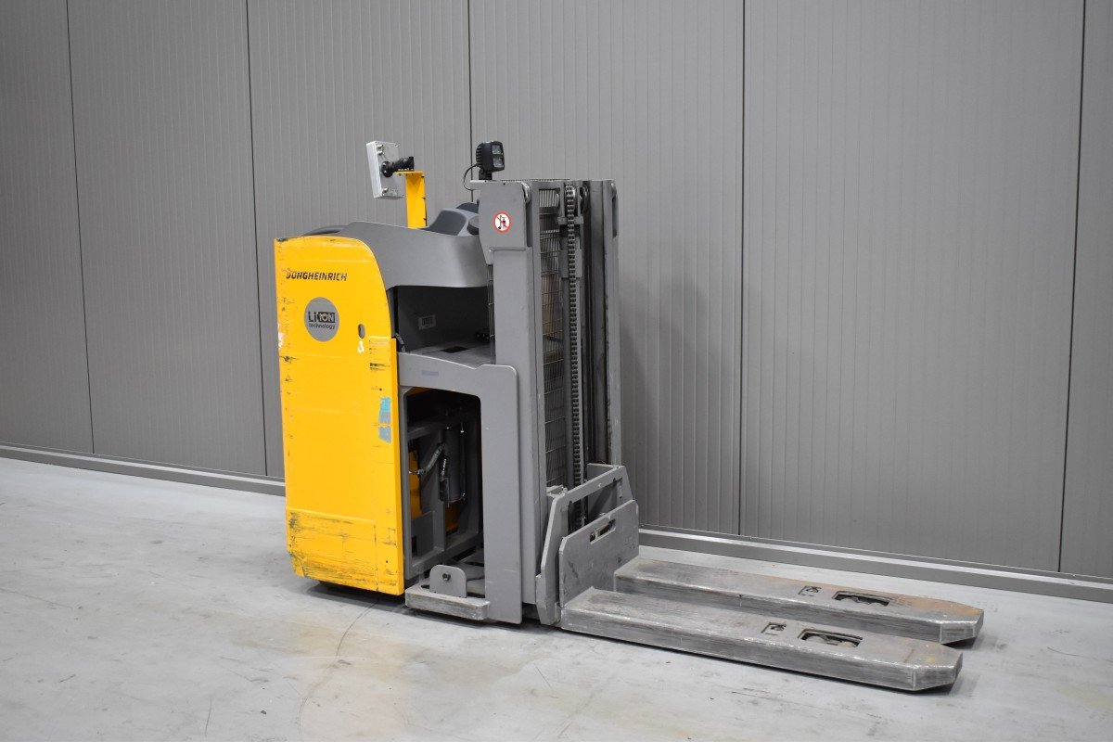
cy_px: 371
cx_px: 556
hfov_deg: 51.3
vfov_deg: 35.5
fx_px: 1159
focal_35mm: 38
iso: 1250
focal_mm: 25
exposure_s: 1/60
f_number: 4
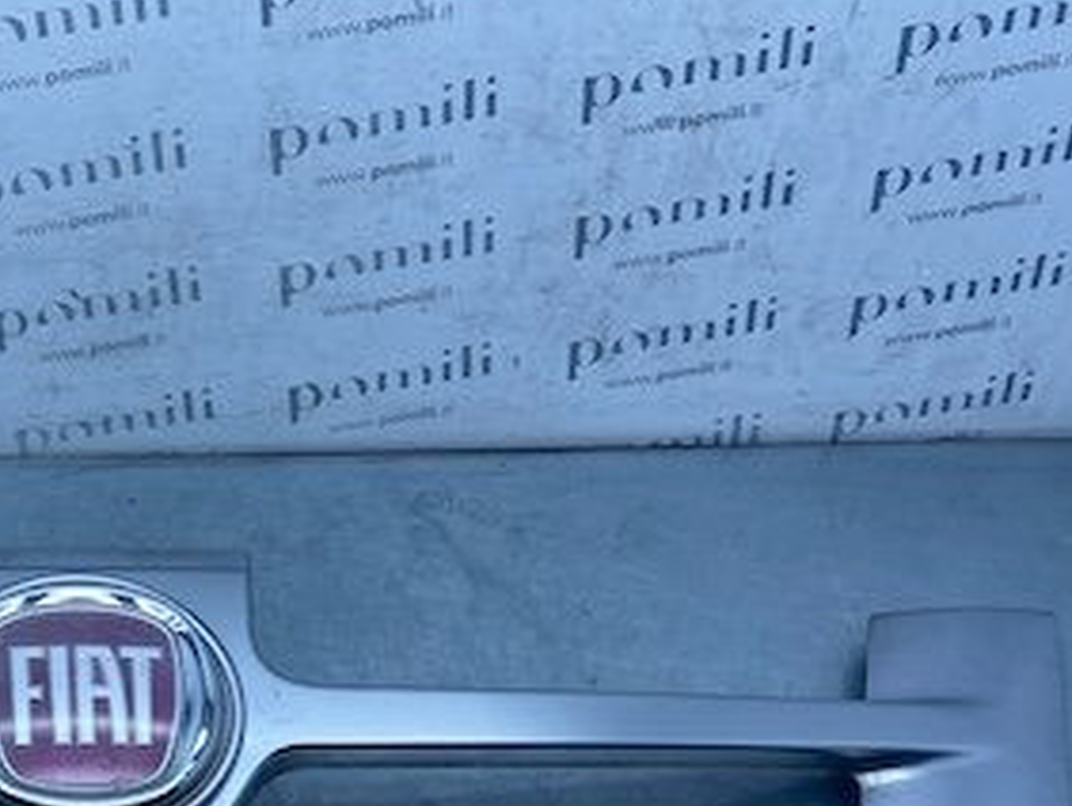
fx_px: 1829
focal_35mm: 59
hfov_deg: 31.0
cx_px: 80
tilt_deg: -45.3
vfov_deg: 24.5
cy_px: 620
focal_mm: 4.25
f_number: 1.8
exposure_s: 1/1063
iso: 32
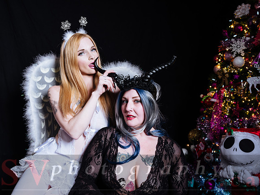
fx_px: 248
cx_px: 130
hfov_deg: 55.4
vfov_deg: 42.9
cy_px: 98
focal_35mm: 33
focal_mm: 41.8
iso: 200
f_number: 5
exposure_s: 1/40
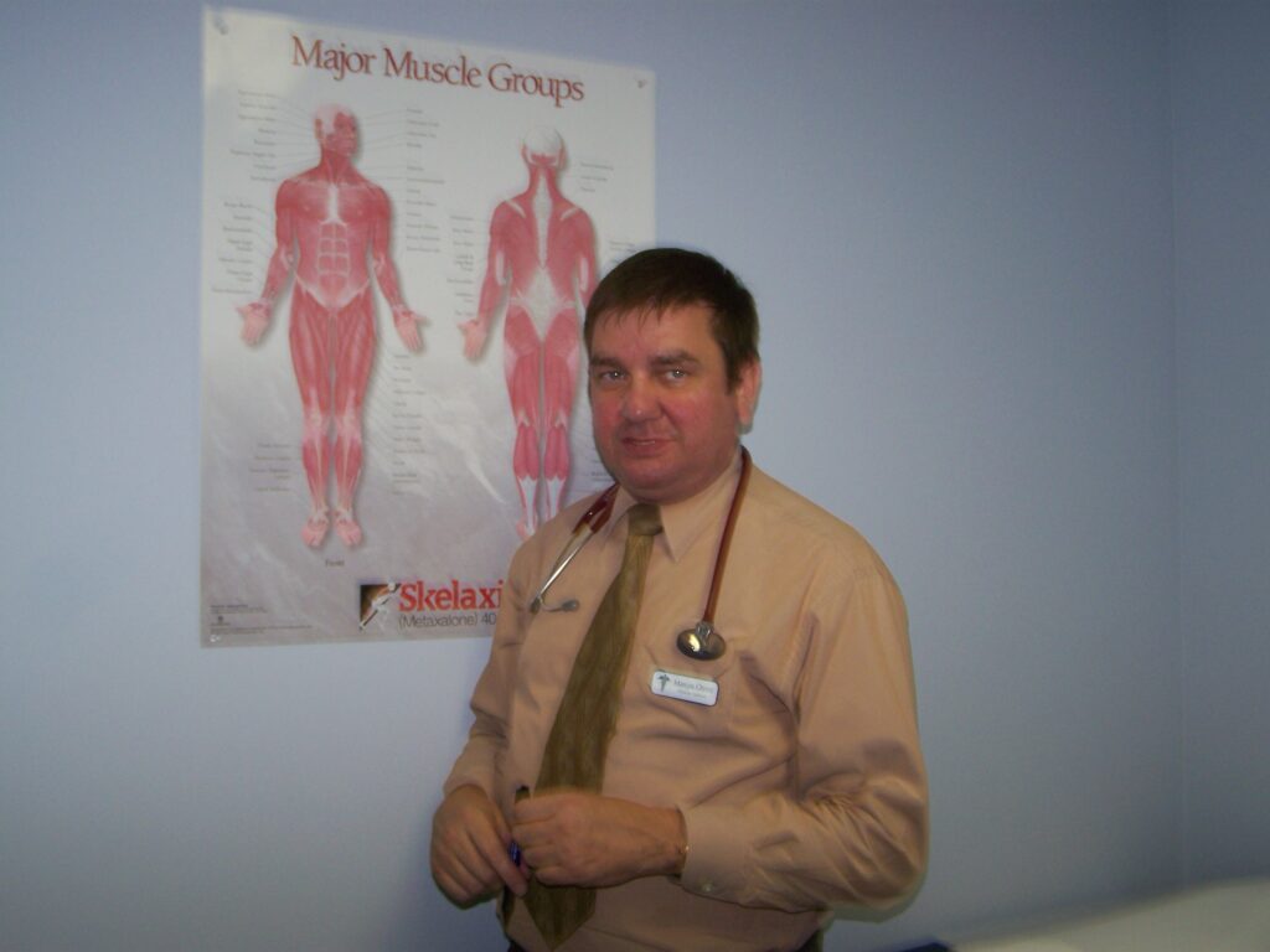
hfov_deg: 49.0
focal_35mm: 38
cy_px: 476
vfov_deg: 37.7
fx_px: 1394
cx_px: 635
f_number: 2.8
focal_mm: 6.3
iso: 80
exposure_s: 1/60
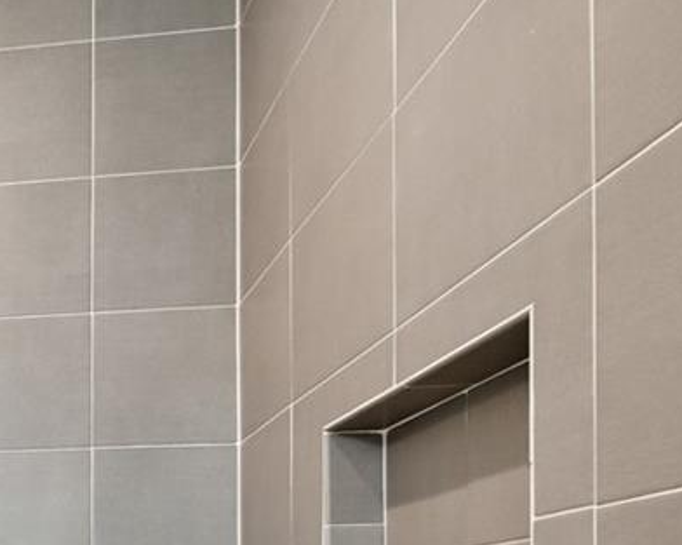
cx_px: -200
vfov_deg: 28.7
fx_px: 928
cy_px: 641
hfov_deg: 31.4
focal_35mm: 46
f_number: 8
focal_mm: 12
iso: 800
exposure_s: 1/3
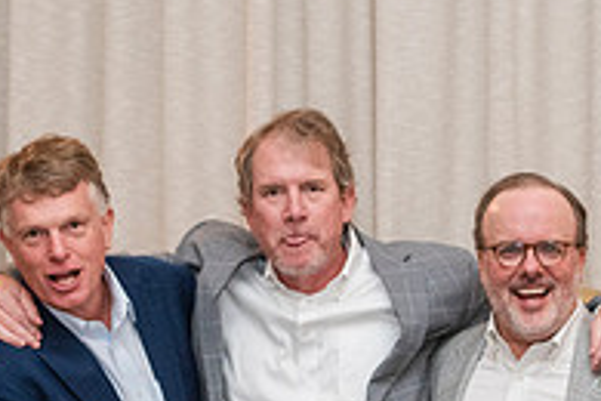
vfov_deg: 7.4
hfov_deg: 11.2
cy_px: 469
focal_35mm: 184
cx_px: 433
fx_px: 3072
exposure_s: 1/100
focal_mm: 58
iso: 1250
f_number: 4
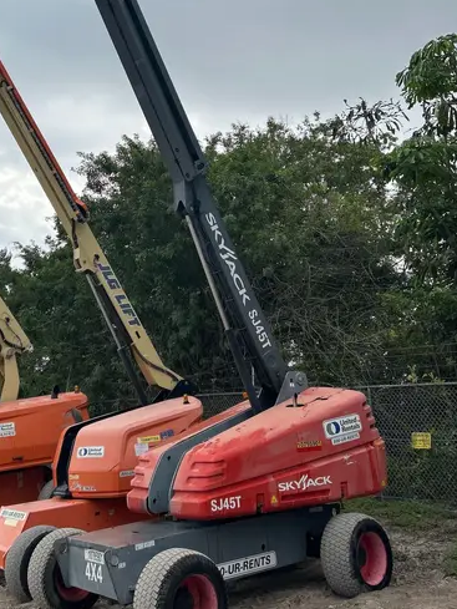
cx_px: 149
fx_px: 686
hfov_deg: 36.4
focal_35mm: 39
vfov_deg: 46.8
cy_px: 185
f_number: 1.5
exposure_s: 1/3968
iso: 50
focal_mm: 5.7
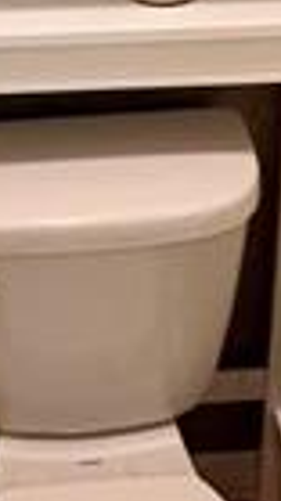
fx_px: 1035
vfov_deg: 25.6
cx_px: 68
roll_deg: +0.9
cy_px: -18
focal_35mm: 78
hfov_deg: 15.4
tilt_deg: -24.2
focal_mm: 1.57
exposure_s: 1/60
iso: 500
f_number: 1.8
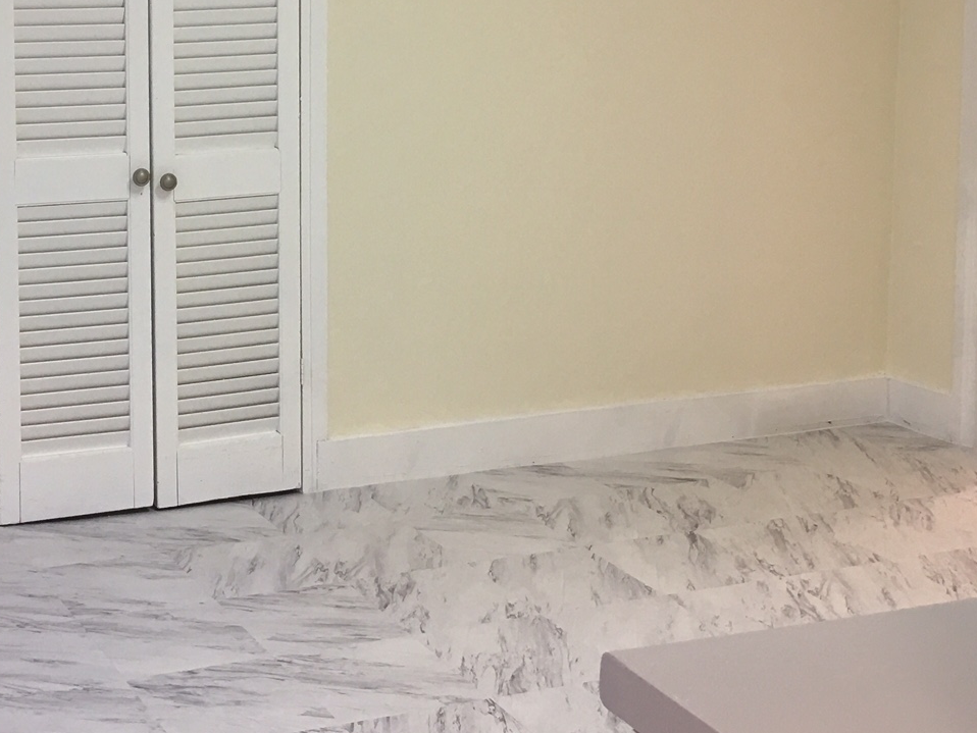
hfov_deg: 31.0
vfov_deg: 23.5
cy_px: 92
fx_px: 1722
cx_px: 215
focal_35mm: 61
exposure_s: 1/15
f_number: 2.2
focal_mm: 4.15
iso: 25
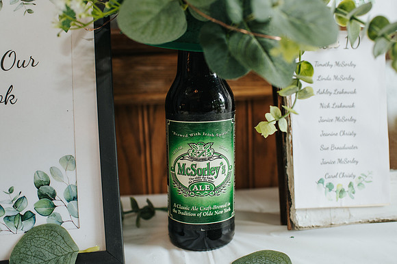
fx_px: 409
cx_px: 206
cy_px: 132
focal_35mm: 37
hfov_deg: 51.8
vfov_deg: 35.8
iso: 720
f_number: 3.2
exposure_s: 1/200
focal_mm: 35
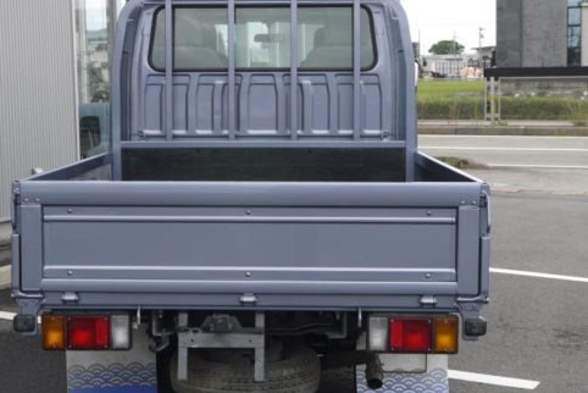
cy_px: 194
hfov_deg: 29.2
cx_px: 243
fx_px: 1128
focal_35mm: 69
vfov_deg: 19.8
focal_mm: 25
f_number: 6.3
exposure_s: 1/160
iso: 160
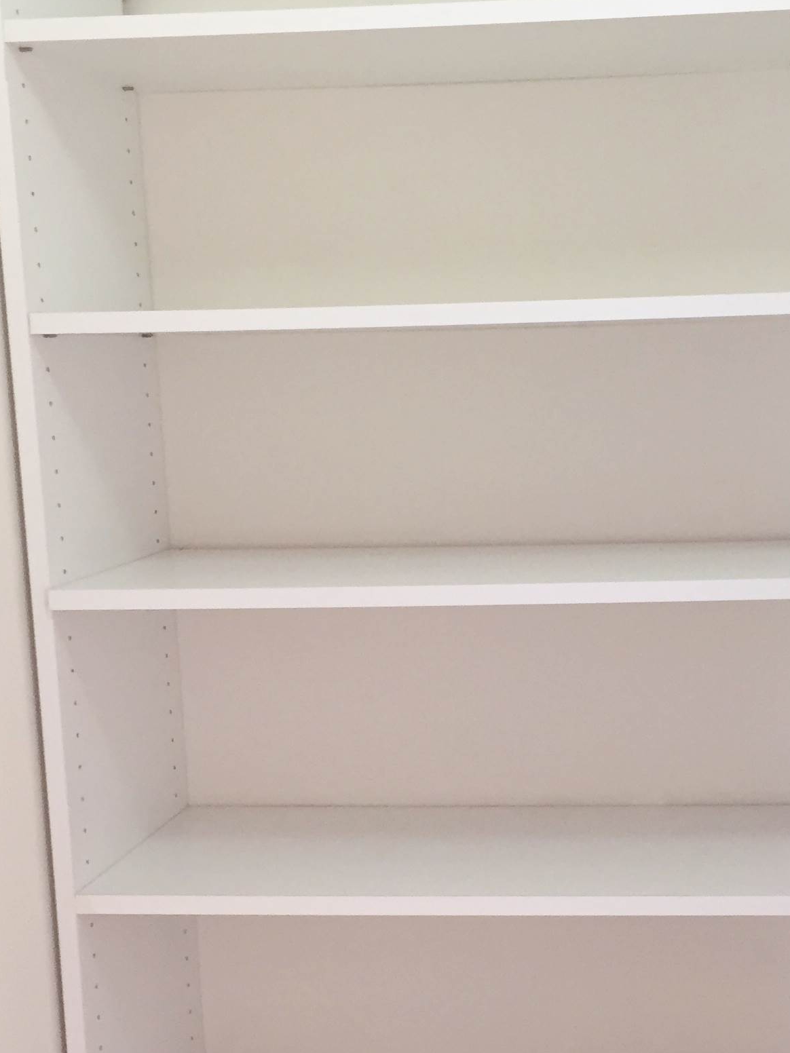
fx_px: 1856
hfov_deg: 23.8
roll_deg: +1.6
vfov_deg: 31.5
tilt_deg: -7.9
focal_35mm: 61
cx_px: 577
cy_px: 669
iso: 64
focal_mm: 4.15
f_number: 2.2
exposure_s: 1/30
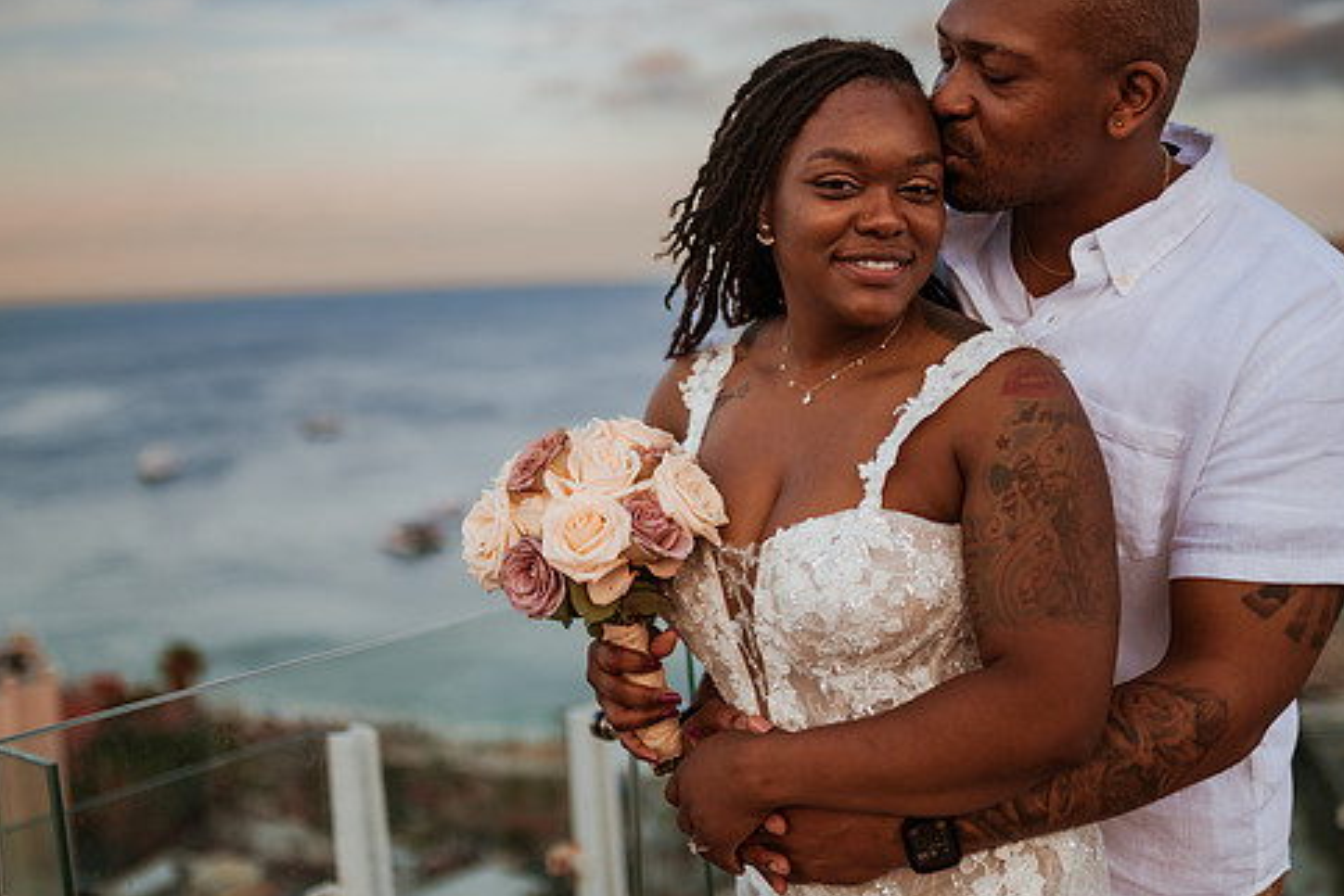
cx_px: 621
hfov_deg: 46.4
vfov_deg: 31.9
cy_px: 434
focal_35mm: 42
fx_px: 1568
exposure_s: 1/2500
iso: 160
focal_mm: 35
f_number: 1.4
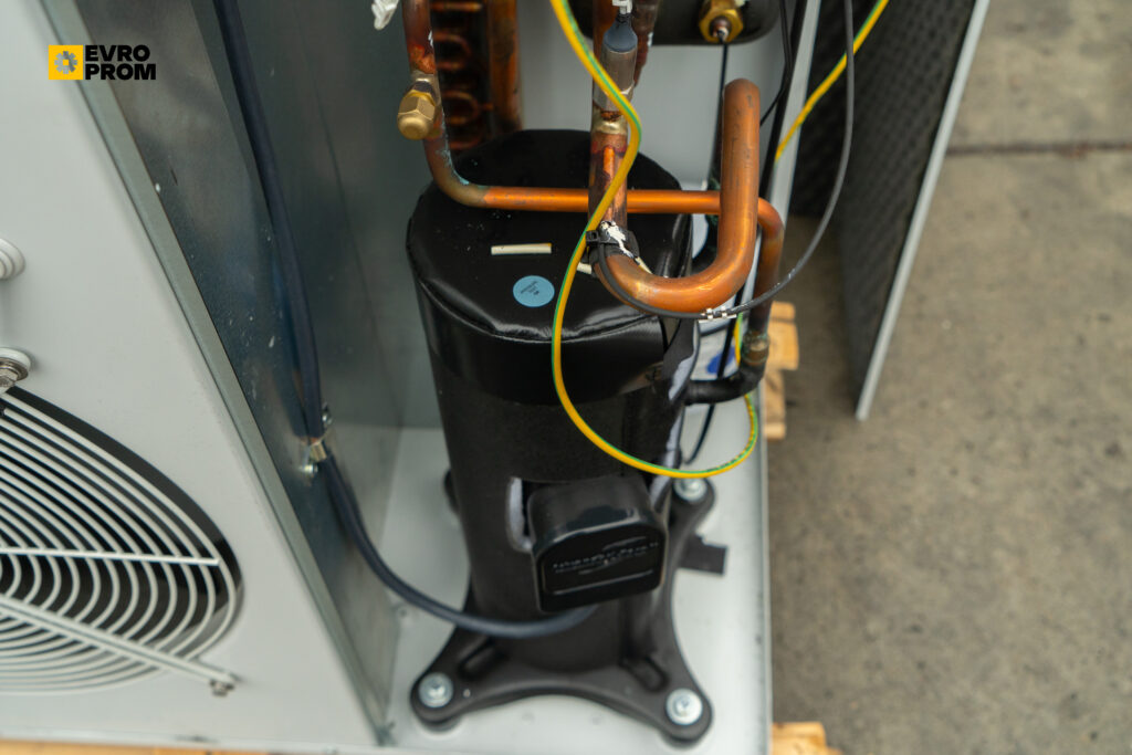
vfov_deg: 35.1
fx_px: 1195
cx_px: 566
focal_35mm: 38
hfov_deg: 50.7
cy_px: 378
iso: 400
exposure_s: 1/60
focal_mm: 38
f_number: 5.6
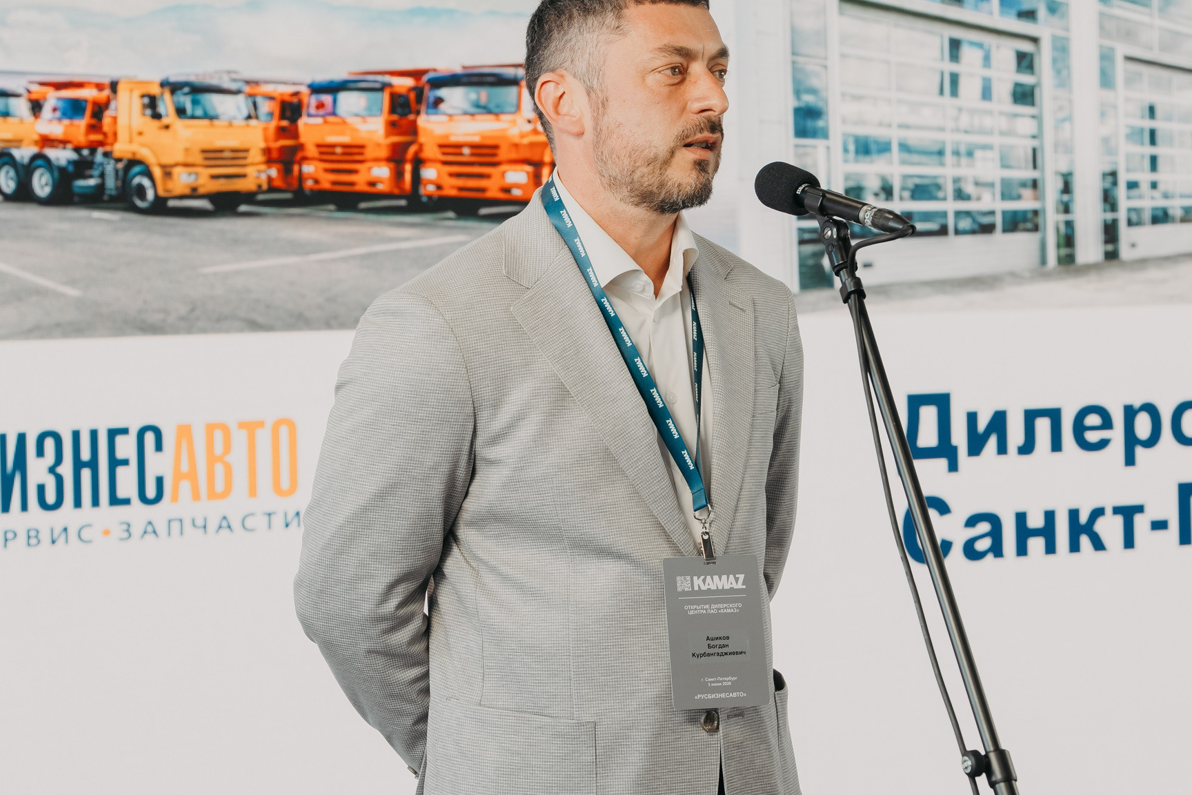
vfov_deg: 17.1
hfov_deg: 25.4
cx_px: 596
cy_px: 325
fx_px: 2649
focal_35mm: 80
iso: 500
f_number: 4.5
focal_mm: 54
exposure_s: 1/125
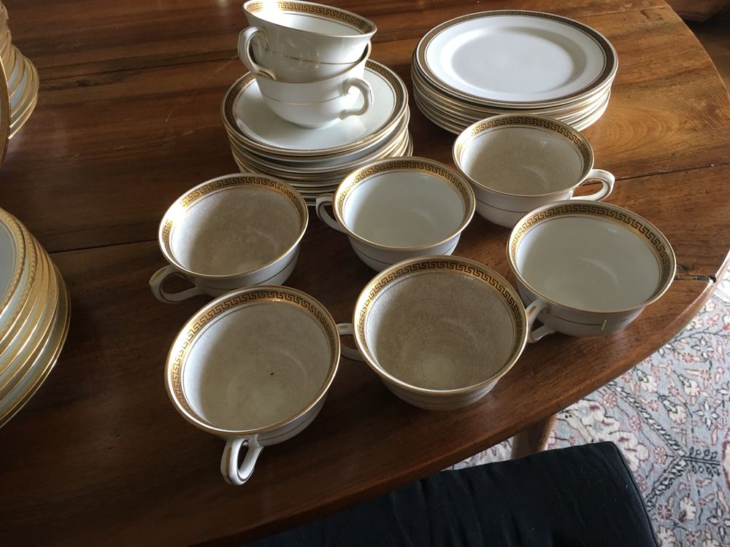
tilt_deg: -47.1
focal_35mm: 29
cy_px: 274
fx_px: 612
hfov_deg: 61.7
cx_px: 365
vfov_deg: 48.2
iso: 50
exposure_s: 1/15
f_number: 2.2
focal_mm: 4.15
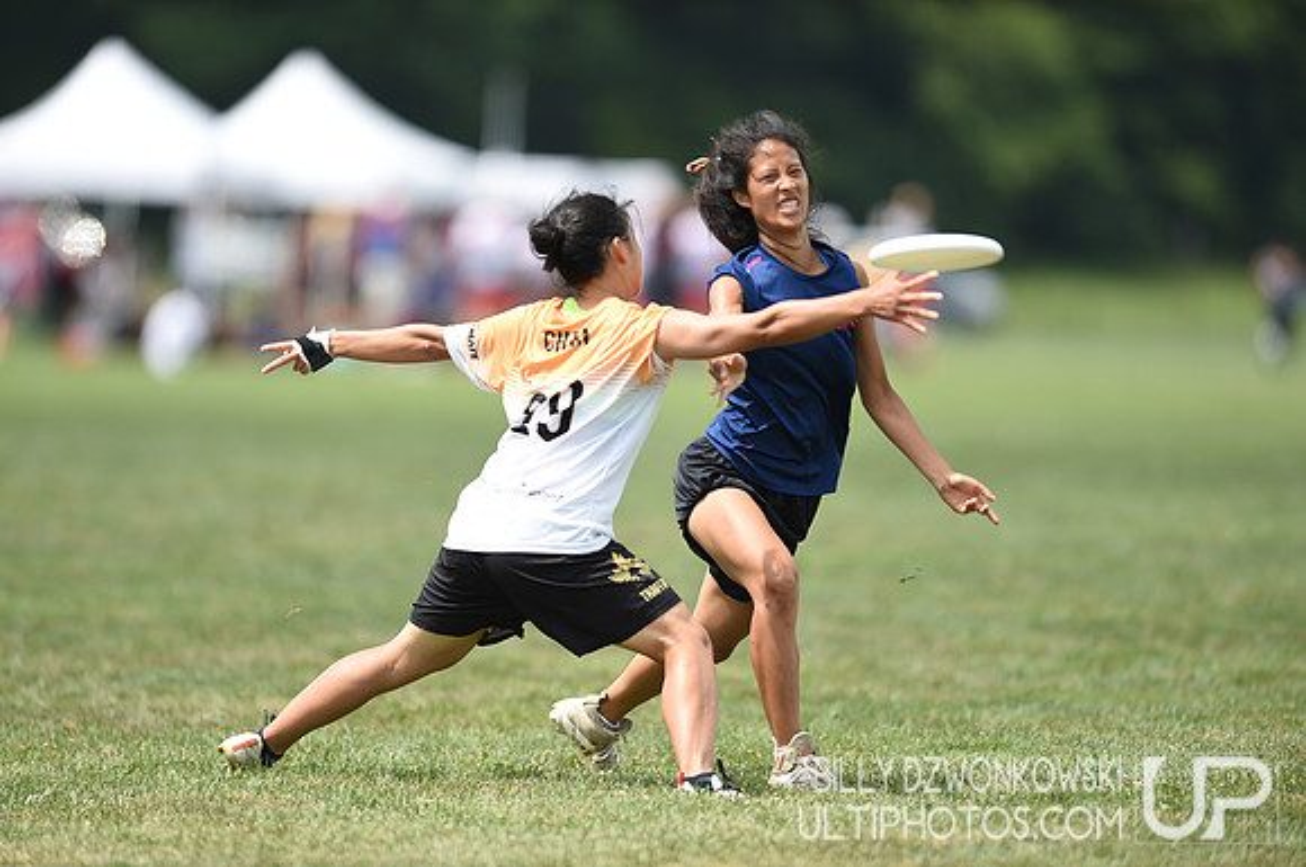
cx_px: 653
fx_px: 14491
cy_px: 434
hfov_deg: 5.2
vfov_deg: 3.4
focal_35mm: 400
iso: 100
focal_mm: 400
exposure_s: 1/1000
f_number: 2.8
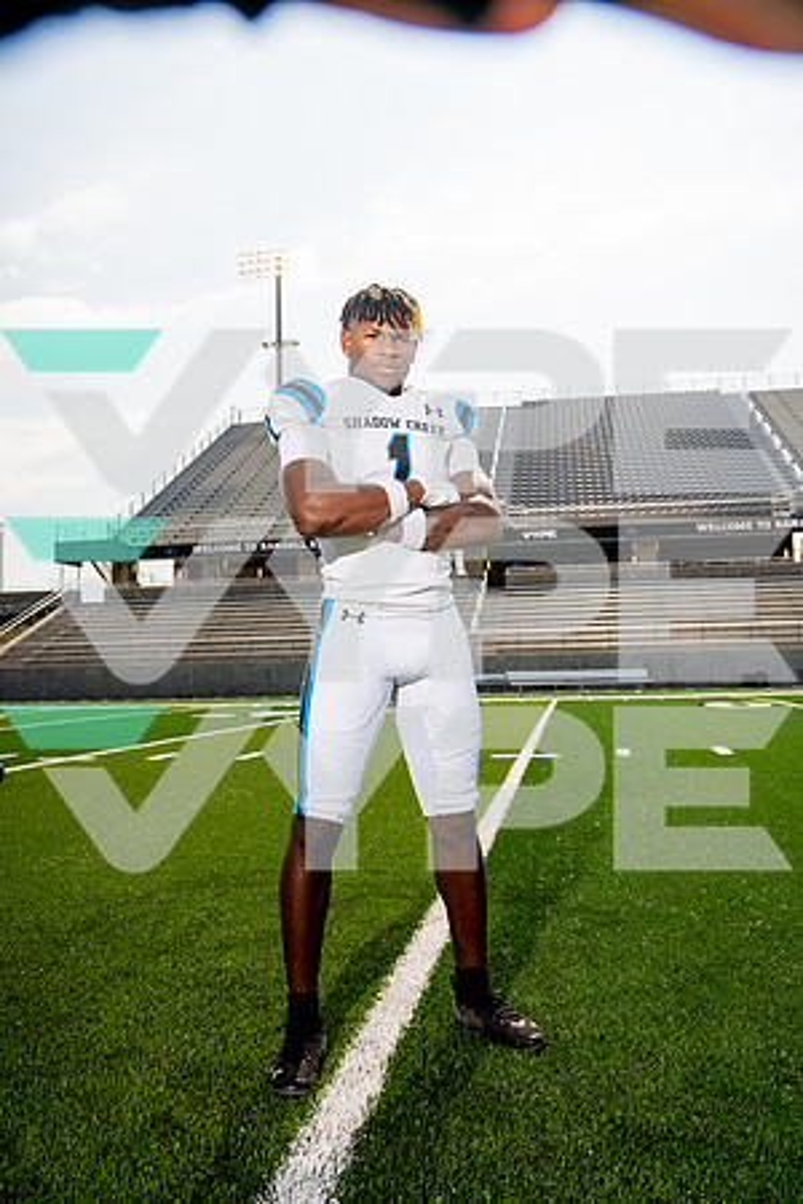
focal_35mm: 30
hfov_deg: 43.6
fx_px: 1004
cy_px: 602
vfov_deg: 61.9
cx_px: 402
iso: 100
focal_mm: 30
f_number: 7.1
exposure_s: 1/250
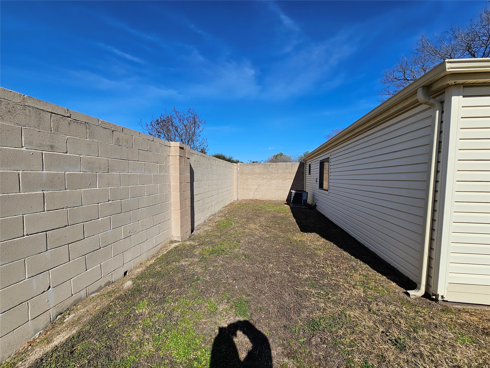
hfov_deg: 106.2
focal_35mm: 13
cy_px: 184
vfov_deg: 89.9
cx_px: 245
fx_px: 184
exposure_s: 1/4043
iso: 50
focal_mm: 2.2
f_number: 2.2
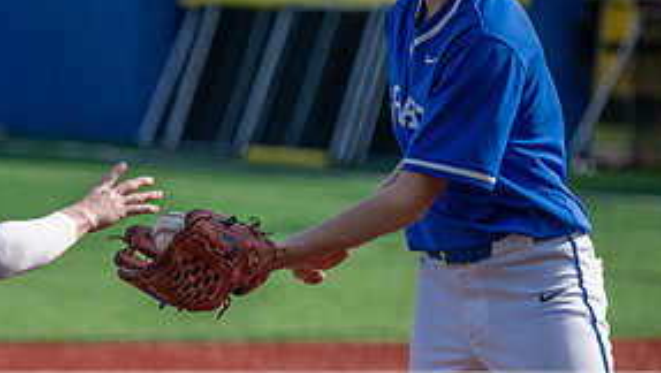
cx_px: -181
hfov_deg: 3.4
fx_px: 11192
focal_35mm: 638
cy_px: 429
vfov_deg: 1.9
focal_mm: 210
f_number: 5.3
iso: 450
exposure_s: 1/2000
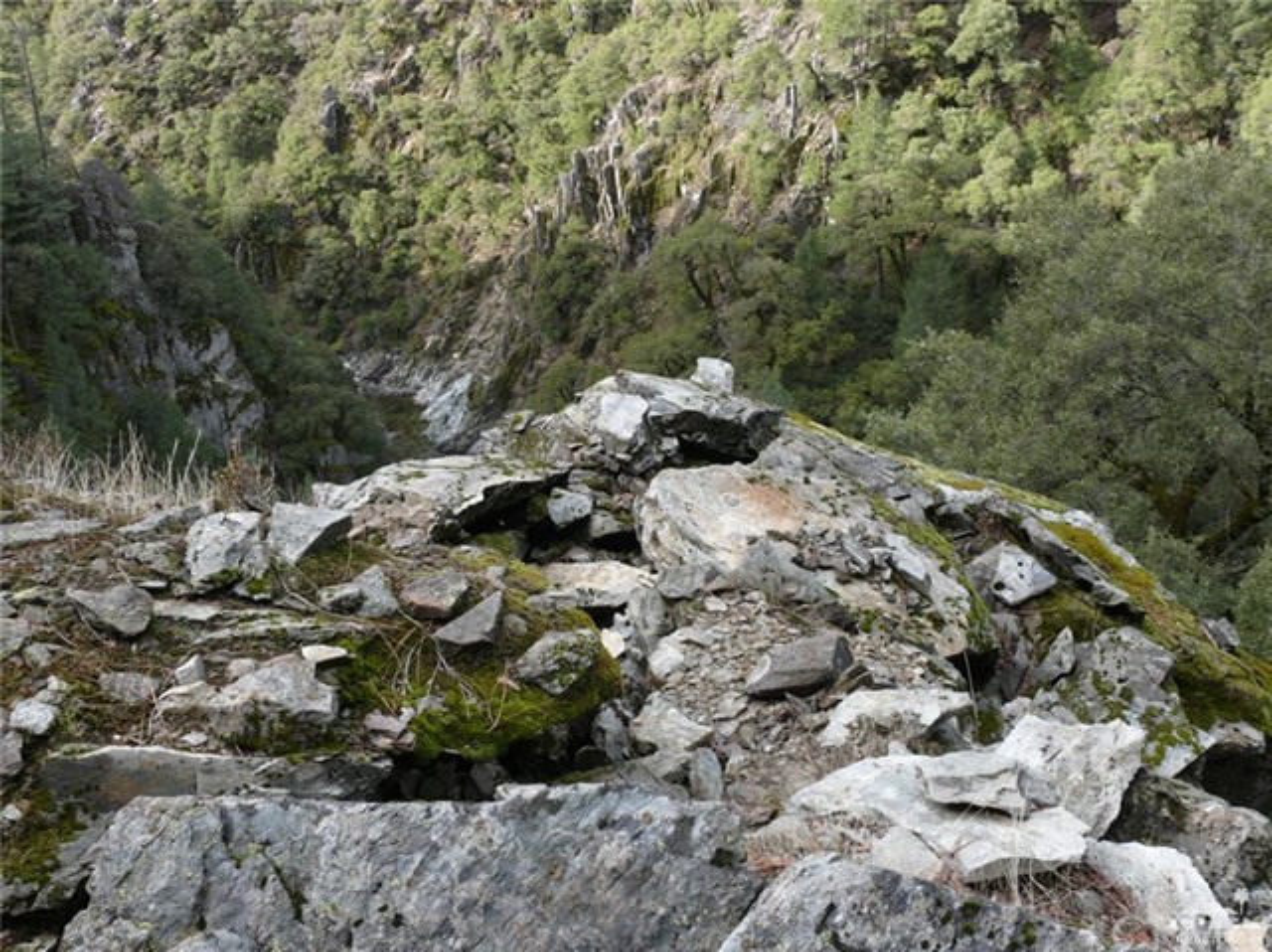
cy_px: 476
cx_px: 636
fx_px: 1285
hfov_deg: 52.7
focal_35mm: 35
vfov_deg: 40.6
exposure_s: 1/100
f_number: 4
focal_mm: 7.4
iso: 100
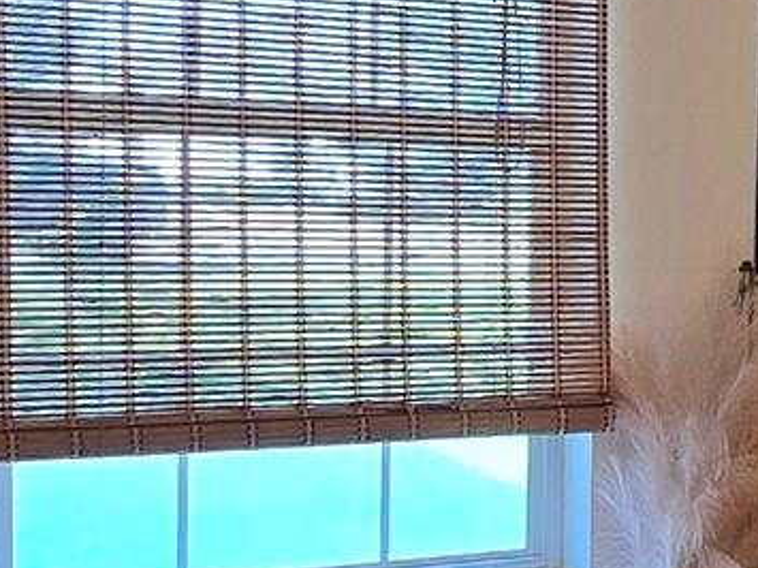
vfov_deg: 19.6
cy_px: 275
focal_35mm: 75
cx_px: 976
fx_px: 1642
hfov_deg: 23.2
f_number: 2.2
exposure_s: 1/60
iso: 250
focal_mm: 2.2
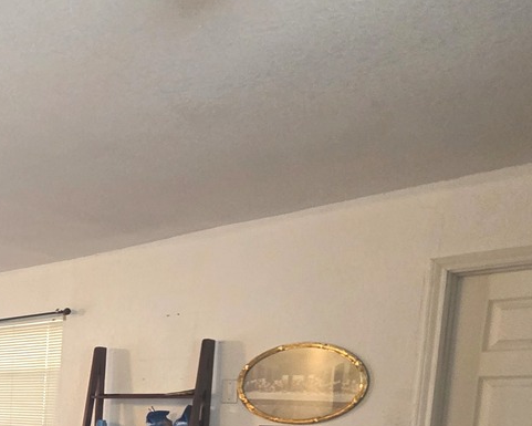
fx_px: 598
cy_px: 472
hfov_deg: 34.7
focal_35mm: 38
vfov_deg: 33.8
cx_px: -149
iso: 500
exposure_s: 1/60
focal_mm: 2.2
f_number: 1.9
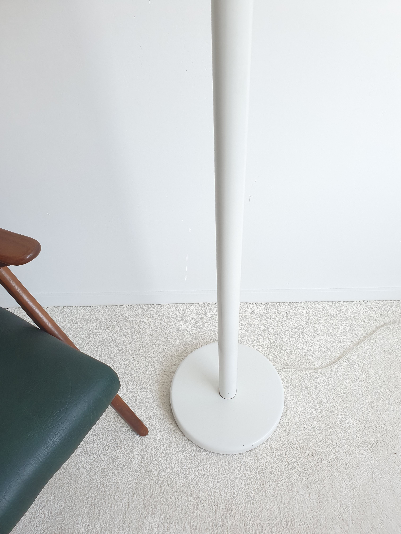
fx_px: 402
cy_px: 267
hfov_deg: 53.1
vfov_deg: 67.3
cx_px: 200
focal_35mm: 26
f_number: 2.4
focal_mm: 4.32
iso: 125
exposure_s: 1/120
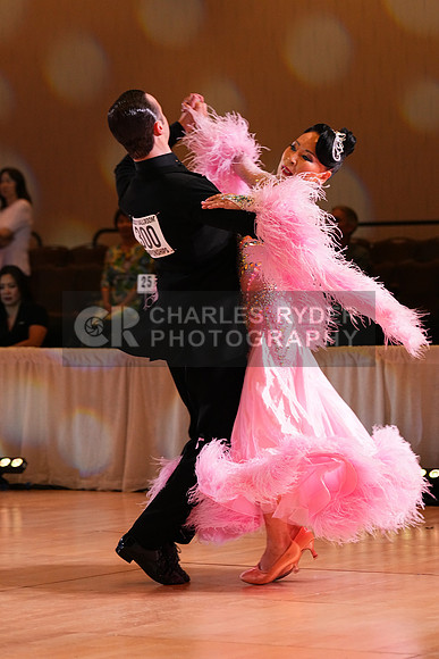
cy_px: 330
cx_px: 220
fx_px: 2651
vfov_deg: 14.2
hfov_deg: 9.5
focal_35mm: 145
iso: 4000
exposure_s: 1/320
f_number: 5
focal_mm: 145
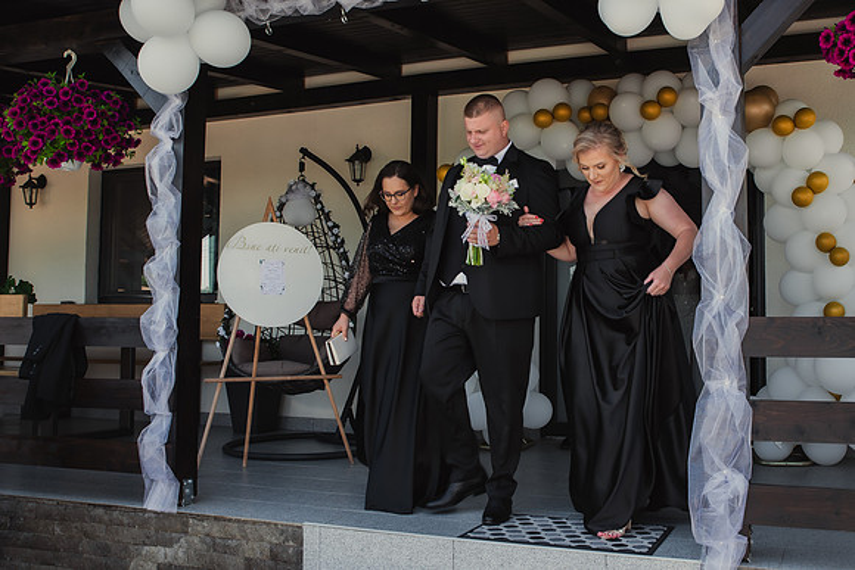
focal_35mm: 37
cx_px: 540
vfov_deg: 36.3
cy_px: 285
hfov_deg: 51.7
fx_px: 870
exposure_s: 1/100
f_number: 5
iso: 200
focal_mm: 29
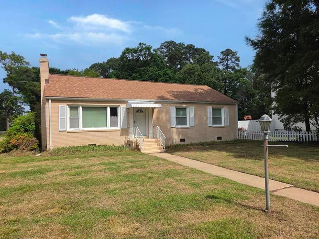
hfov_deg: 73.9
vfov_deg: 58.9
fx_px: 212
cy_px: 120
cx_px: 160
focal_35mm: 23
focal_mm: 5.4
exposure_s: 1/7305
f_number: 1.8
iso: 80
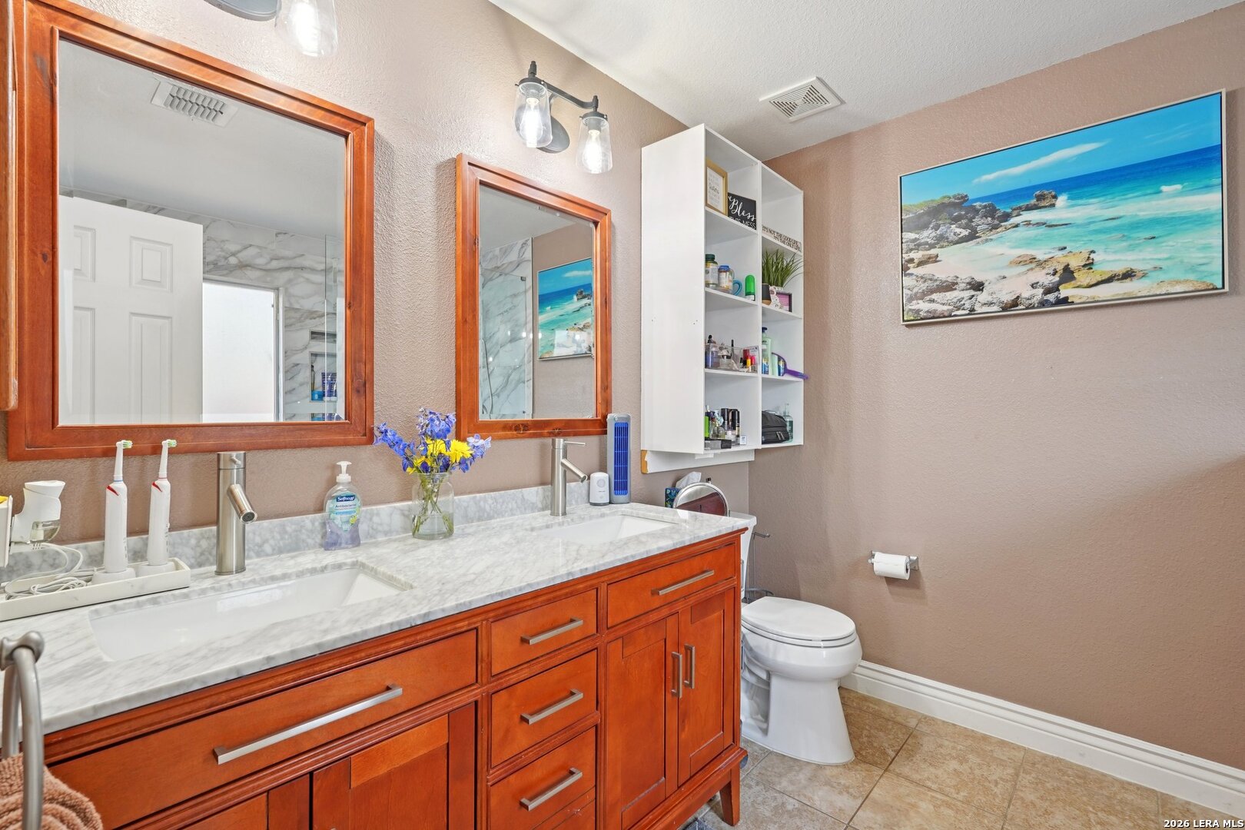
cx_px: 622
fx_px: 571
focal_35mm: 16
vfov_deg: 72.1
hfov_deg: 95.0
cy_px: 415
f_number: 8
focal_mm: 16.5
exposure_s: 1/8
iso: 400
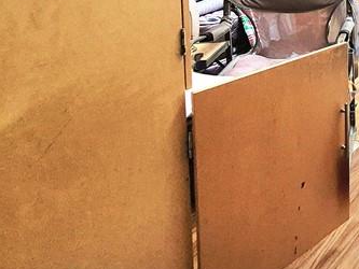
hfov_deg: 35.1
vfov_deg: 29.8
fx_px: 415
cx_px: 447
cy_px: -69
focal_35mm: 40
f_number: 2.2
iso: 125
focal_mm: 1.74
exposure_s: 1/60.2
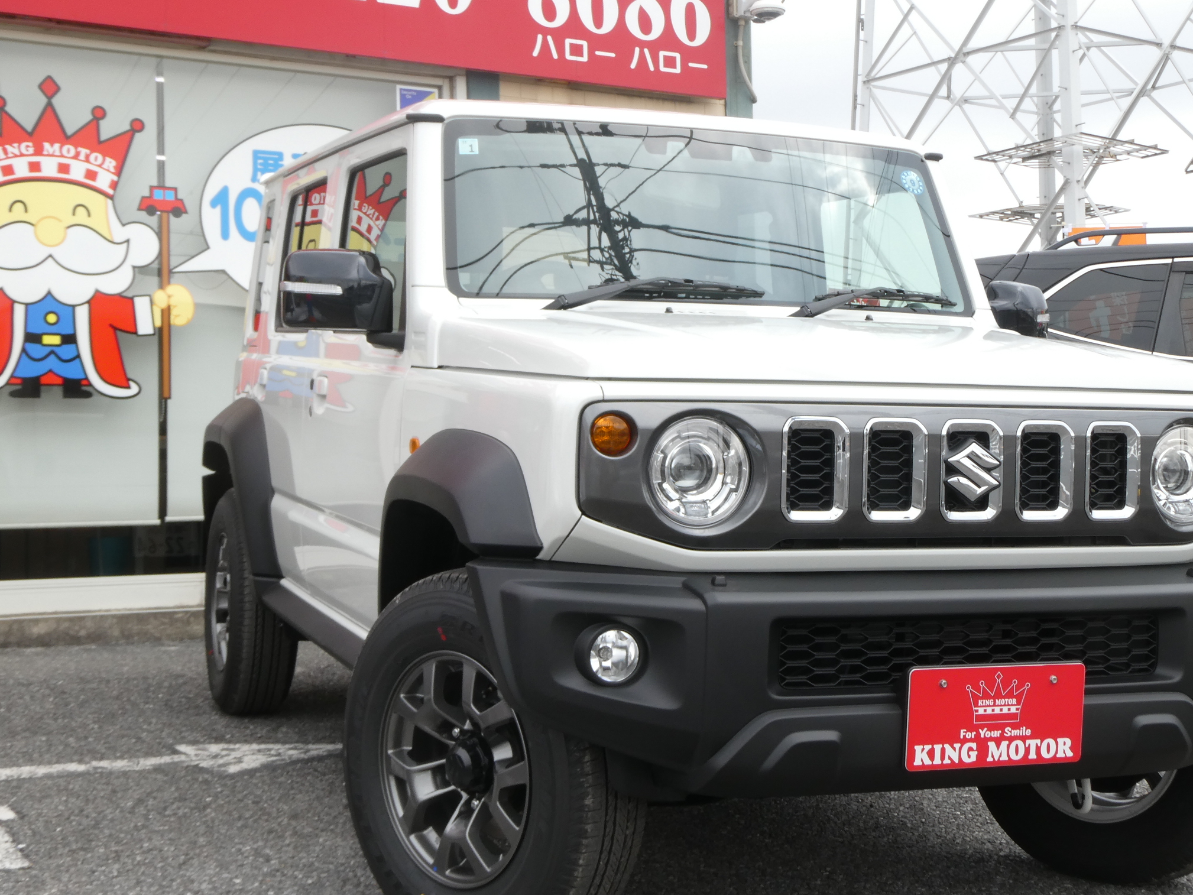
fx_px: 1792
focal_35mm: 52
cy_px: 424
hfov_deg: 36.6
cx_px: 737
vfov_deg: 28.0
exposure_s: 1/100
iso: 80
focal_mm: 7.2
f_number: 5.6
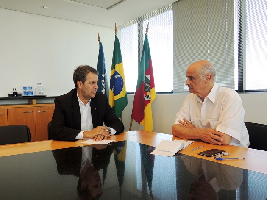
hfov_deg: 60.0
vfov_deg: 46.8
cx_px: 134
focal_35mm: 30
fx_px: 231
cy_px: 100
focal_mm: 5.3
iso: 100
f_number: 3.1
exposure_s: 1/50
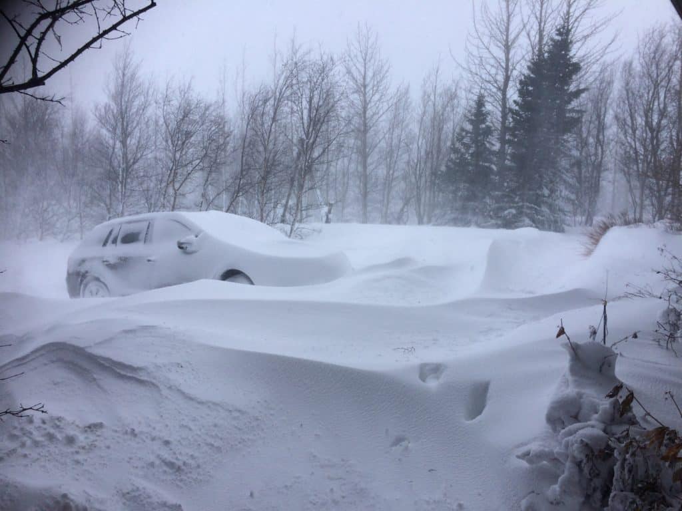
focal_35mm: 29
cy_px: 256
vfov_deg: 48.2
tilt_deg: -6.5
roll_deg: +0.0
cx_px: 341
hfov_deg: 61.7
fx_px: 571
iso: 32
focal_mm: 4.15
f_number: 2.2
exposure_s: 1/1466
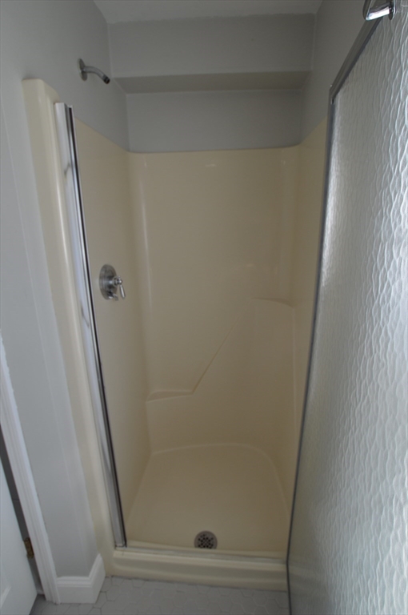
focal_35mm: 16
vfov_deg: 95.1
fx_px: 281
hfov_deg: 71.9
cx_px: 204
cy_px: 308
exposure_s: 1/125
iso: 280
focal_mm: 11
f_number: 5.6
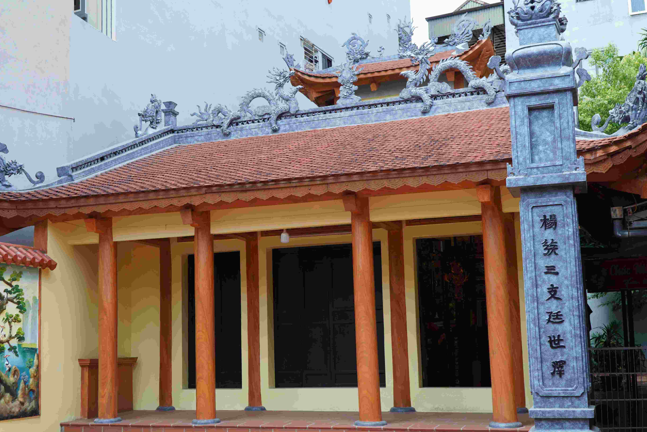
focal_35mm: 43
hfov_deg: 45.7
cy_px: 228
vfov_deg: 31.4
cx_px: 279
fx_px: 766
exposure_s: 1/80
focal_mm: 23
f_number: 5.6
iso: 100
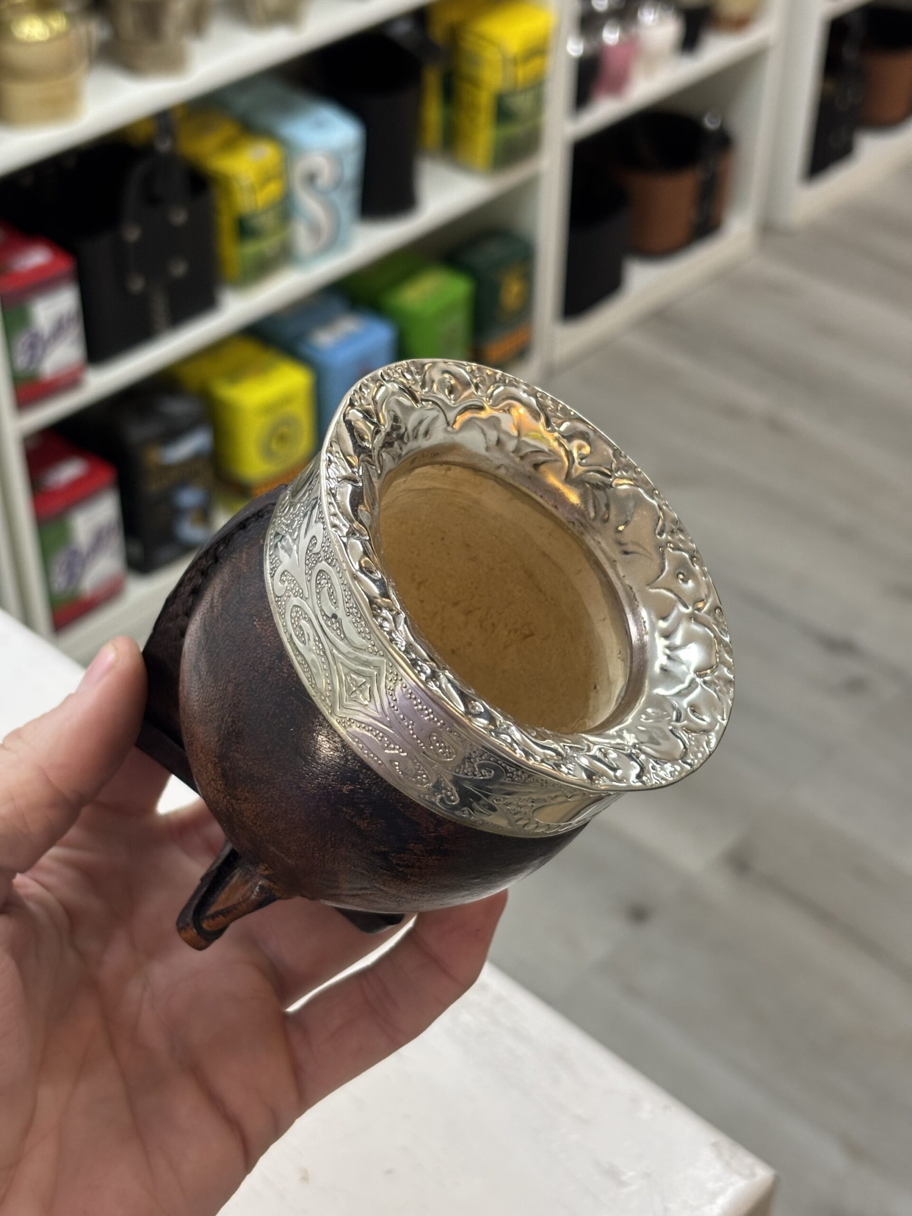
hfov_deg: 28.0
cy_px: 608
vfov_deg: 36.8
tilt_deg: -39.4
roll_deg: -1.7
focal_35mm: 52
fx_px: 1827
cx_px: 456
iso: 125
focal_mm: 5.96
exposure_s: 1/33
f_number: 1.6
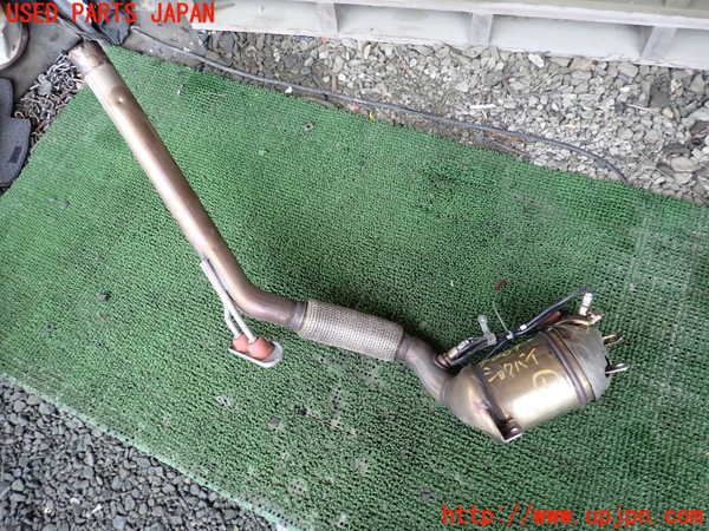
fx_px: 512
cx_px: 354
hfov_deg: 69.4
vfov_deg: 54.9
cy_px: 266
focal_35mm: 25
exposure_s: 1/125
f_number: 2
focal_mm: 4.5
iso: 200
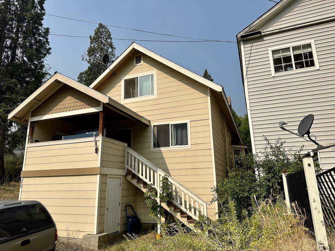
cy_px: 126
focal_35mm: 24
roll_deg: +1.2
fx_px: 232
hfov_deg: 71.6
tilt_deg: +14.3
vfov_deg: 56.8
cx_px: 168
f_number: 1.78
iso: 80
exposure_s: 1/6623
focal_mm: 6.86
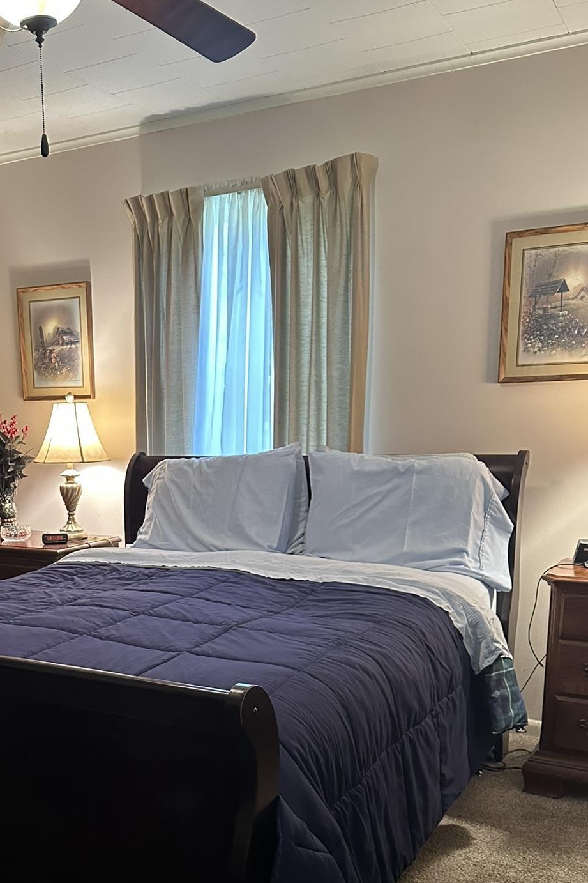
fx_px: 907
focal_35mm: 37
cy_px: 617
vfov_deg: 50.6
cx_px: 129
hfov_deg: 34.9
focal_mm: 6.86
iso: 640
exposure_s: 1/60
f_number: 1.78
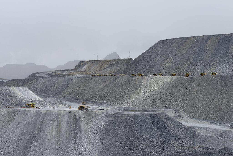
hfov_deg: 28.8
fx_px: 453
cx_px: 116
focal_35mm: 70
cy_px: 78
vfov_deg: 19.5
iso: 200
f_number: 10
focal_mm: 70
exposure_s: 1/400
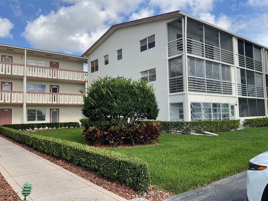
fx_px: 225
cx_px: 134
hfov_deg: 61.7
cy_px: 100
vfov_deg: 48.2
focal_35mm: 29
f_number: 1.8
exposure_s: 1/1279
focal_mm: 3
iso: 16
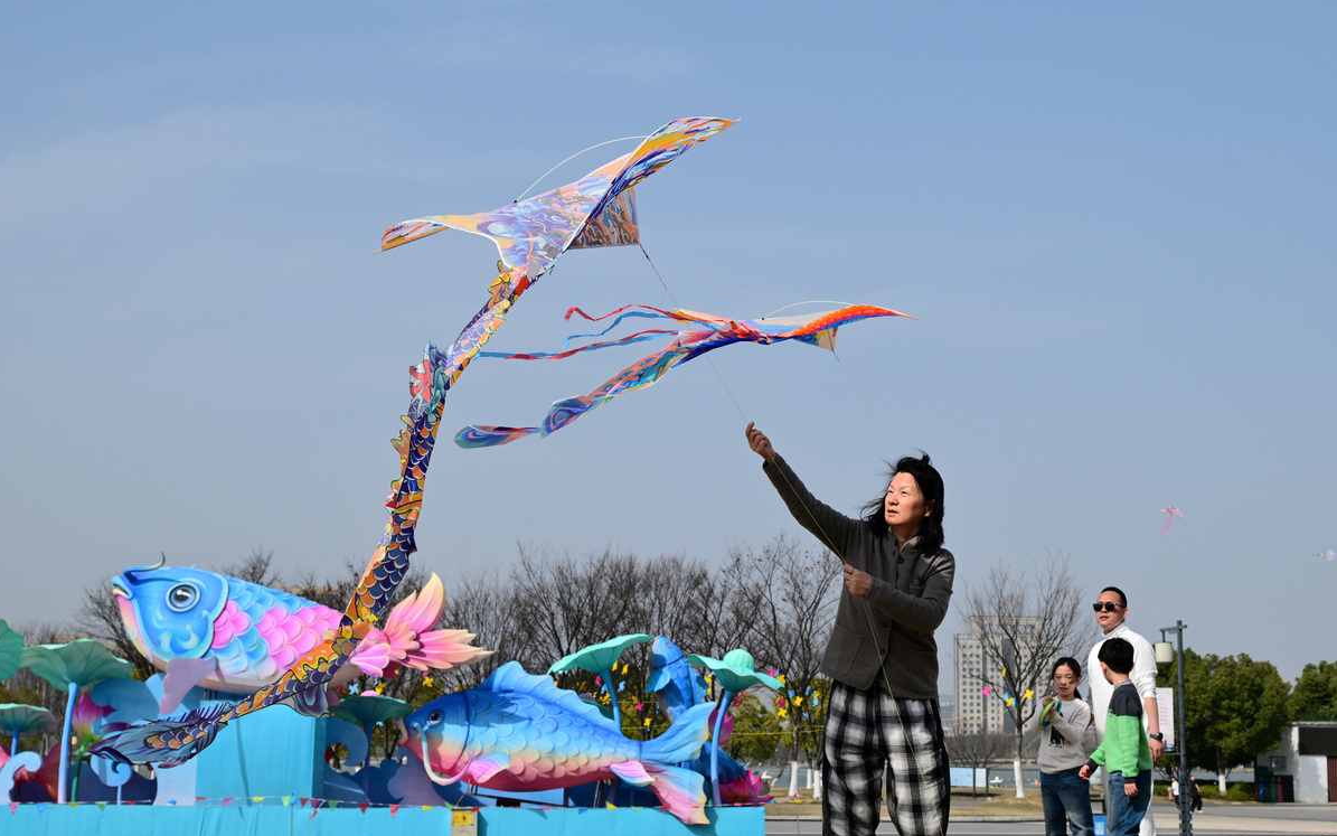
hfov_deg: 45.3
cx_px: 668
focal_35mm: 44
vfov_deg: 29.2
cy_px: 410
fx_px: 1603
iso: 100
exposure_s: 1/800
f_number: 7.1
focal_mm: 43
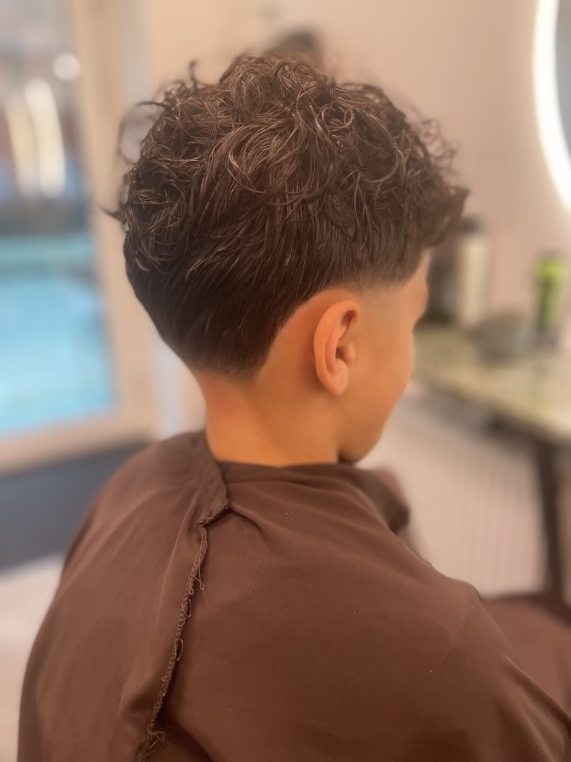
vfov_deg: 67.3
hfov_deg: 53.1
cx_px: 286
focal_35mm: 26
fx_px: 572
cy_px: 381
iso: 80
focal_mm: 4.2
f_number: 1.6
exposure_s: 1/50
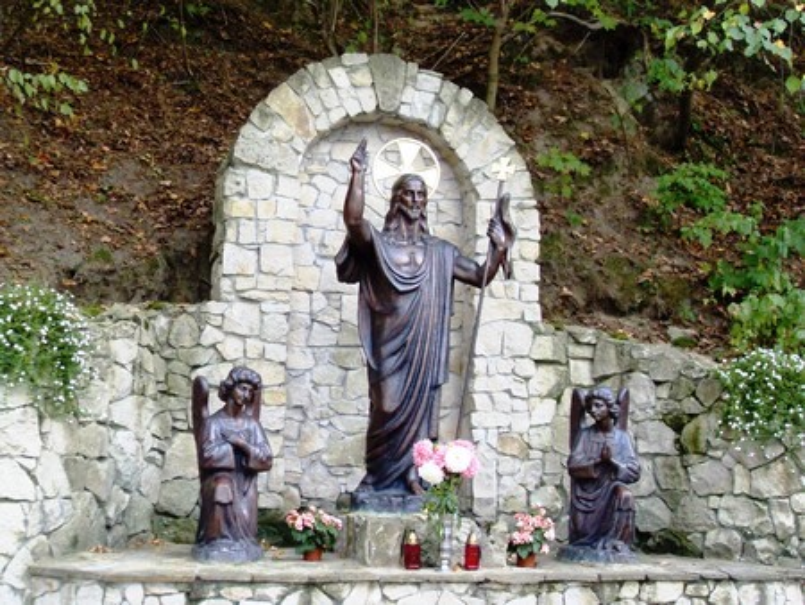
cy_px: 302
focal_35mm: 53
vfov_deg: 27.5
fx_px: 1233
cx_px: 402
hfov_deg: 36.2
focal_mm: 8.4
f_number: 3.4
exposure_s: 1/60
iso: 160
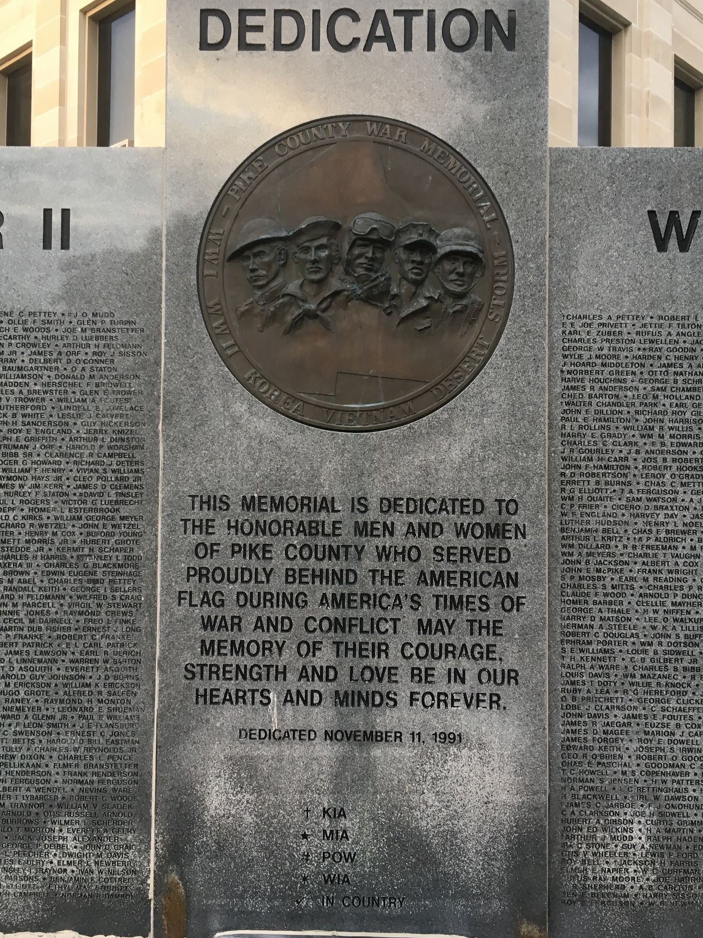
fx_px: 894
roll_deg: -0.9
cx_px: 359
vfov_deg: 55.3
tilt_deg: +1.5
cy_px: 425
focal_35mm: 33
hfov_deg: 42.9
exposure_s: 1/40
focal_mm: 4.15
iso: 32
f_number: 2.2
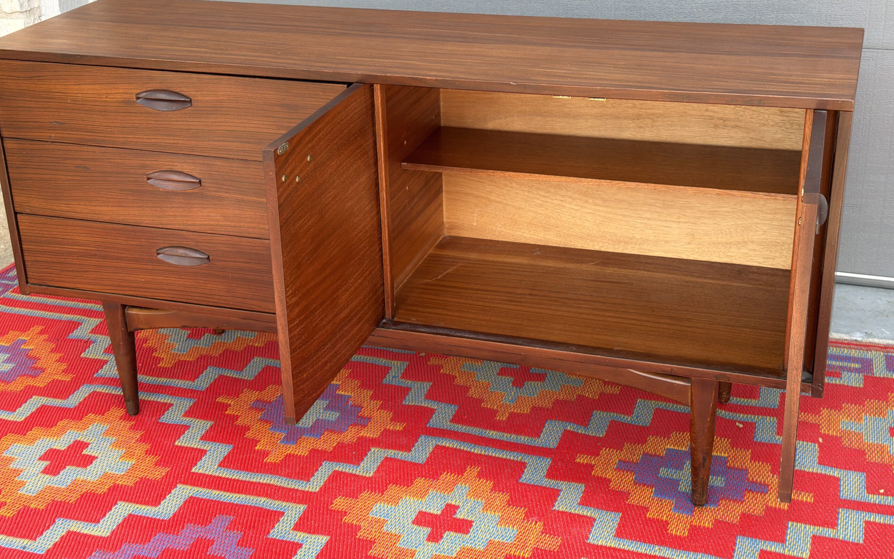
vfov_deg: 25.3
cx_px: 447
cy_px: 225
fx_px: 1243
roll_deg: +0.6
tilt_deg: -19.0
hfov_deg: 39.6
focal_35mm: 51
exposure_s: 1/178
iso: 50
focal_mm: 6.76
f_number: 1.78
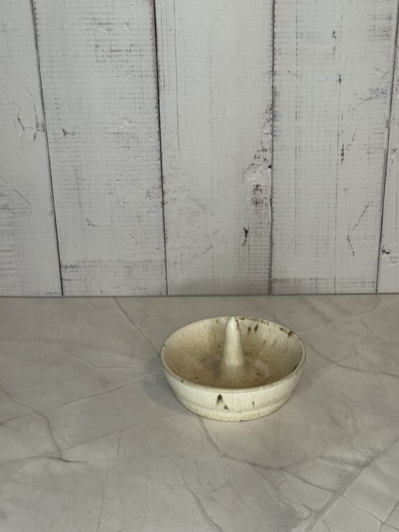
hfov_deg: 22.9
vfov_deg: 30.2
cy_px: 215
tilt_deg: -23.9
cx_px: 229
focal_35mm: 64
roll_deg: -0.3
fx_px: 984
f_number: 1.78
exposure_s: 1/119
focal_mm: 6.76
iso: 80
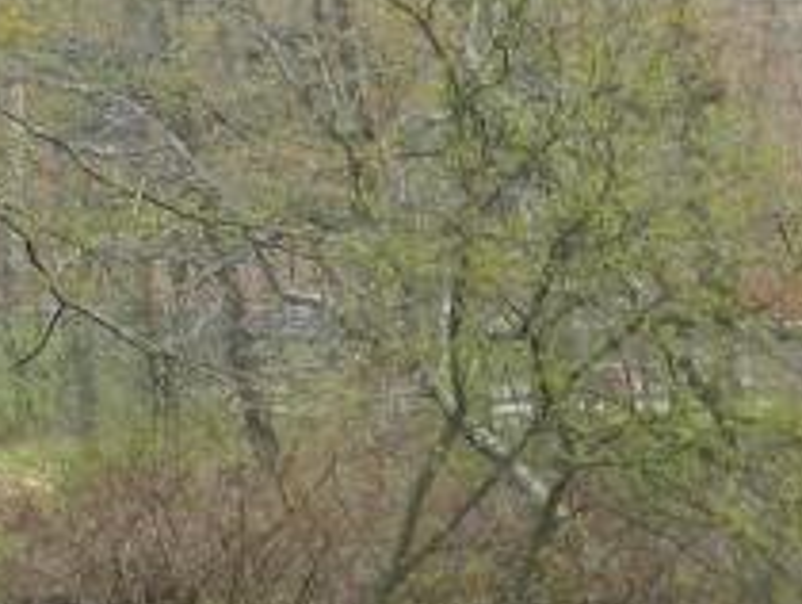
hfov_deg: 4.0
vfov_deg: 3.1
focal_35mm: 487
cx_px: -878
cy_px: 512
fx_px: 11296
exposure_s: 1/125
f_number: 4.6
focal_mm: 17.7
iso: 160
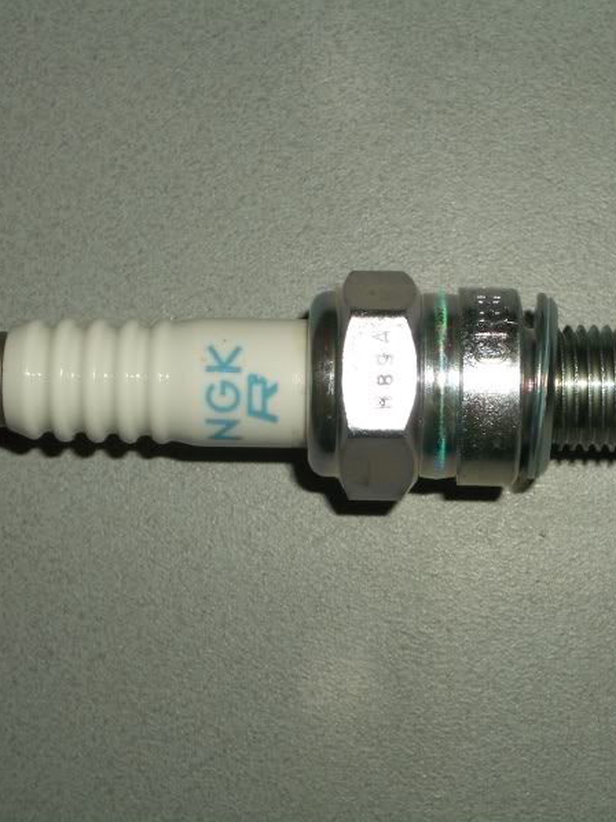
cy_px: 411
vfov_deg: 23.6
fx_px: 1971
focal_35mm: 83
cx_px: 368
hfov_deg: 17.7
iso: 50
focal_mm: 10.2
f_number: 5.6
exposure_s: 1/60
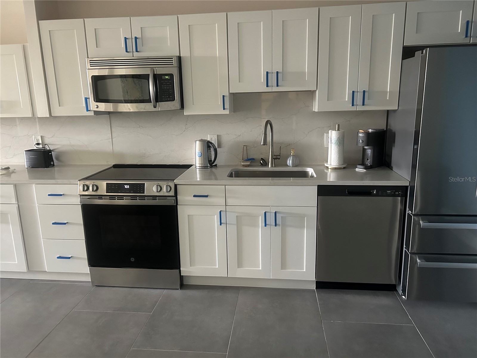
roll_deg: +2.3
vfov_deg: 53.1
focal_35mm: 26
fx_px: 358
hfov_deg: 67.3
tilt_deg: -10.9
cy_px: 179
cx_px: 238
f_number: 1.5
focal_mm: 5.7
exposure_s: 1/40
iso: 500
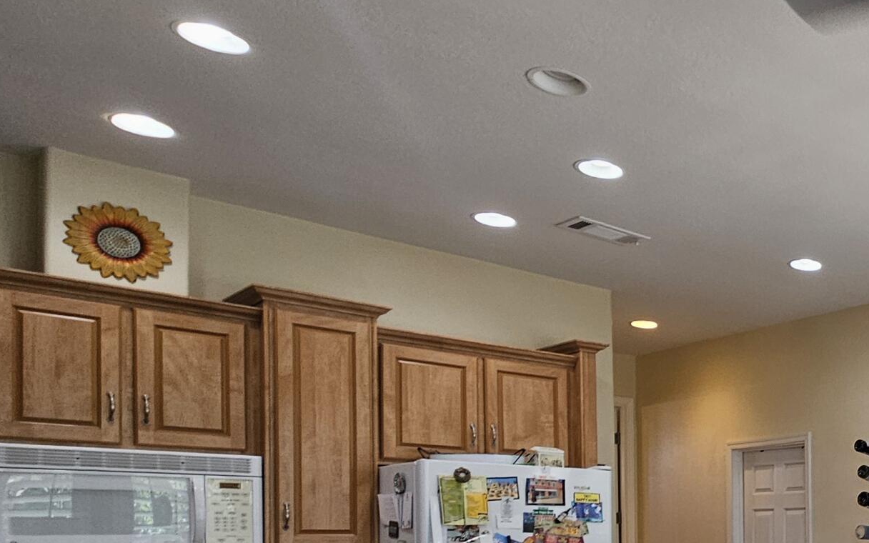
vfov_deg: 34.4
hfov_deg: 39.3
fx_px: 805
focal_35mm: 34
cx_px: 1064
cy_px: 524
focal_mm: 2.2
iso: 64
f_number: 2.2
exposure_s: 1/60
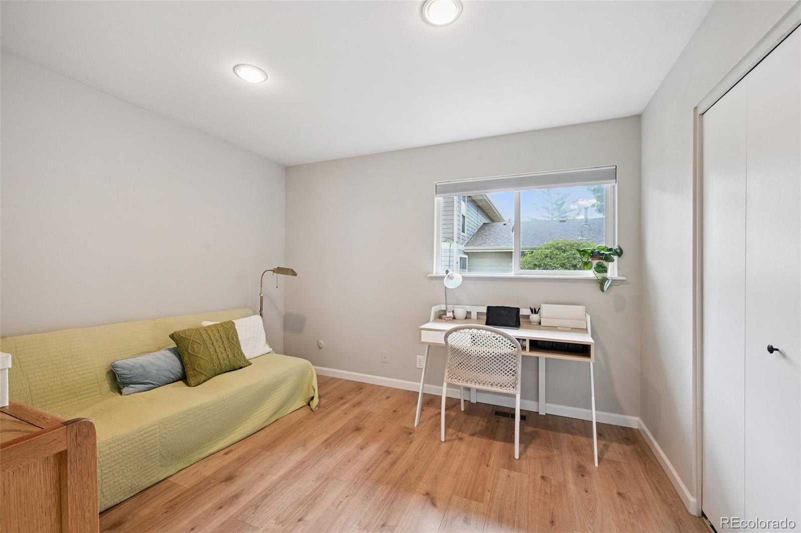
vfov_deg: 81.2
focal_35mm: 14
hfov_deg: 104.3
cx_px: 400
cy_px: 266
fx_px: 311
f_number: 10
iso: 400
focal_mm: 14
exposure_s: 1/13
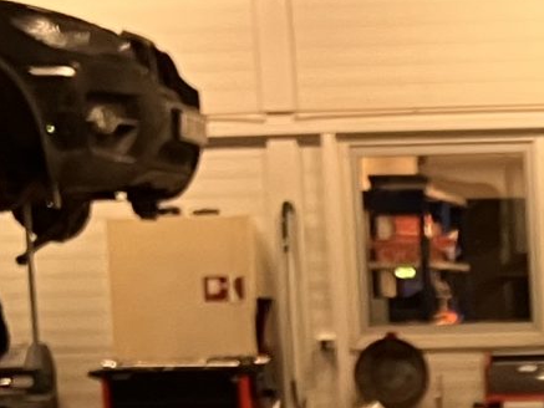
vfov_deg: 8.5
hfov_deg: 11.7
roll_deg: +1.9
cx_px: 734
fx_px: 2578
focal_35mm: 164
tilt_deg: -11.0
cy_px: 848
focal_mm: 3.99
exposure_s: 1/50
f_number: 1.8
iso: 64
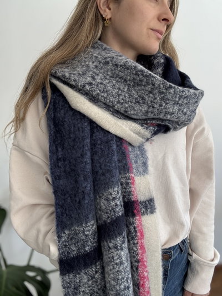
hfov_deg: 46.8
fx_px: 256
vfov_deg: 60.0
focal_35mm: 30
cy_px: 148
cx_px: 111
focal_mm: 2.69
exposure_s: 1/102
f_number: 1.9
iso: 80
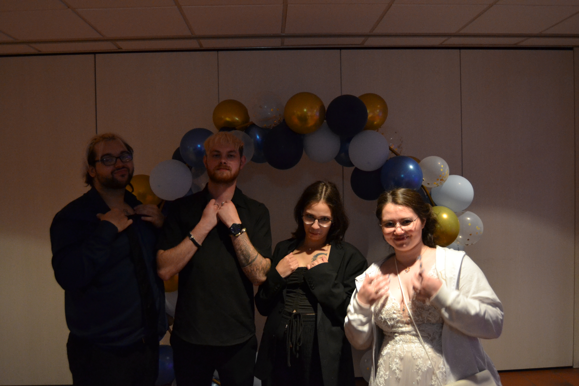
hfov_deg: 61.9
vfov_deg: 43.6
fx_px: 482
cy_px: 193
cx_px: 290
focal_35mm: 30
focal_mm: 20
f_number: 3.5
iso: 2000
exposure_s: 1/60
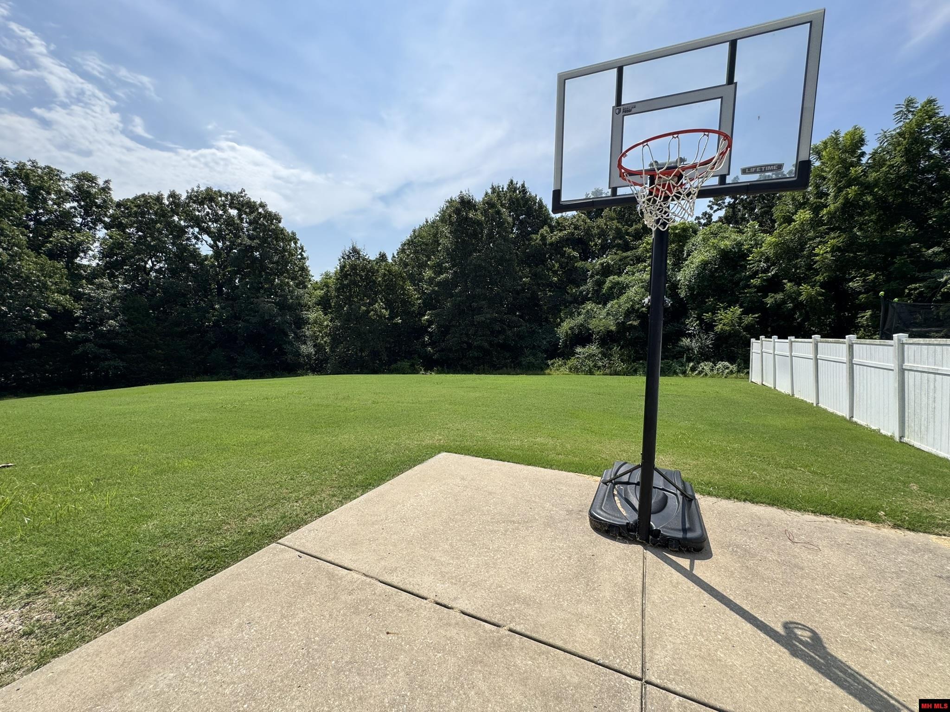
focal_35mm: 14
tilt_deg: -3.8
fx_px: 384
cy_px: 356
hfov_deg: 102.1
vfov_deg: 85.7
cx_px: 475
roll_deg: +1.2
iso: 50
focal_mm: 2.22
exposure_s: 1/1477
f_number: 2.2
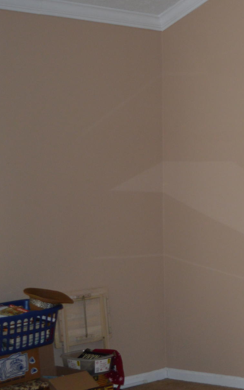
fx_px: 1002
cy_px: 139
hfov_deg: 12.9
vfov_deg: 22.0
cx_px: 400
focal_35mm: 94
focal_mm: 25
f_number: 4
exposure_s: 1/60
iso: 450
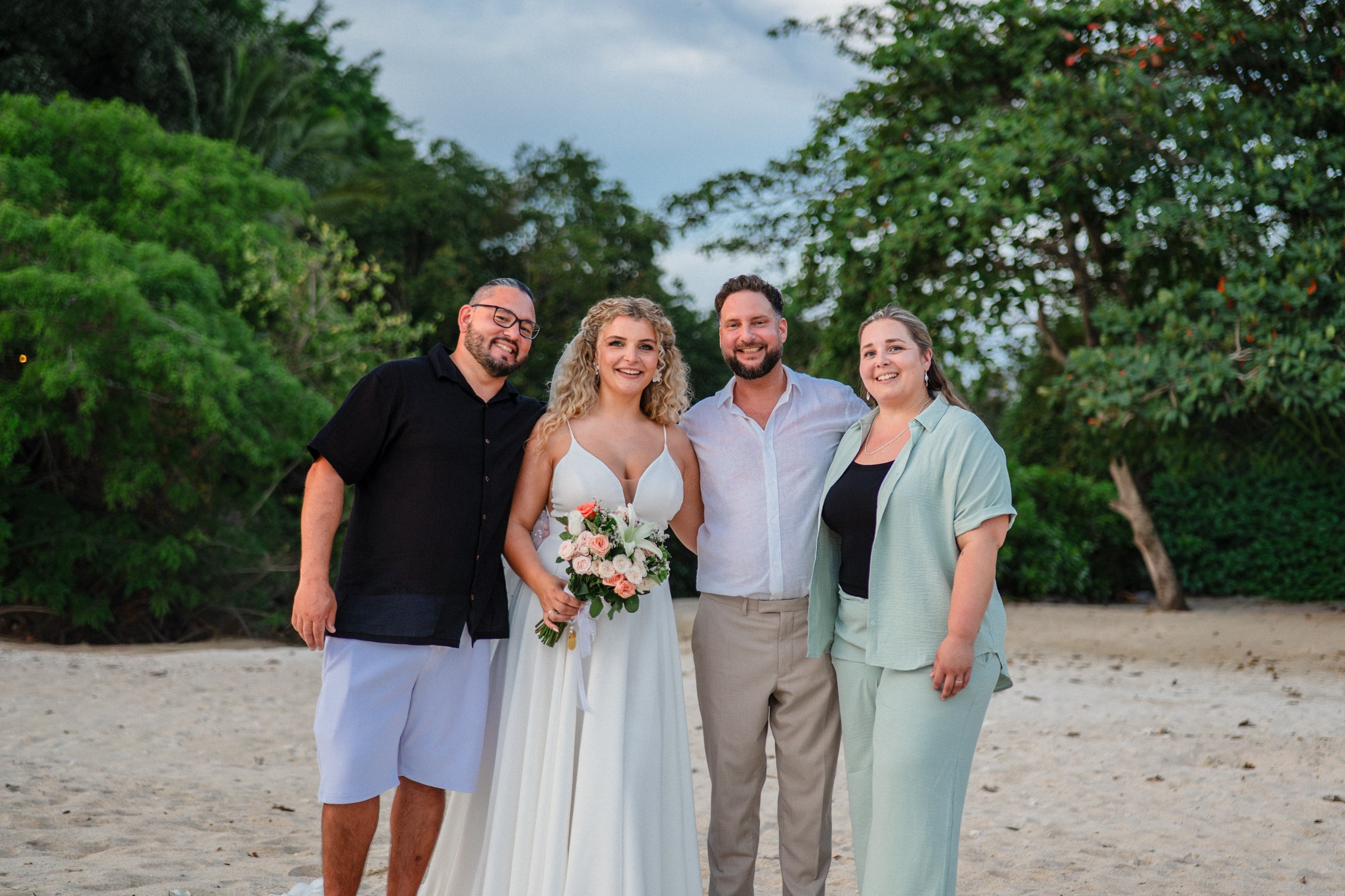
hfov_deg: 38.3
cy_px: 432
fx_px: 1936
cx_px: 697
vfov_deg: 26.1
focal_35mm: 52
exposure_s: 1/400
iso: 1600
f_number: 2
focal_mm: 50
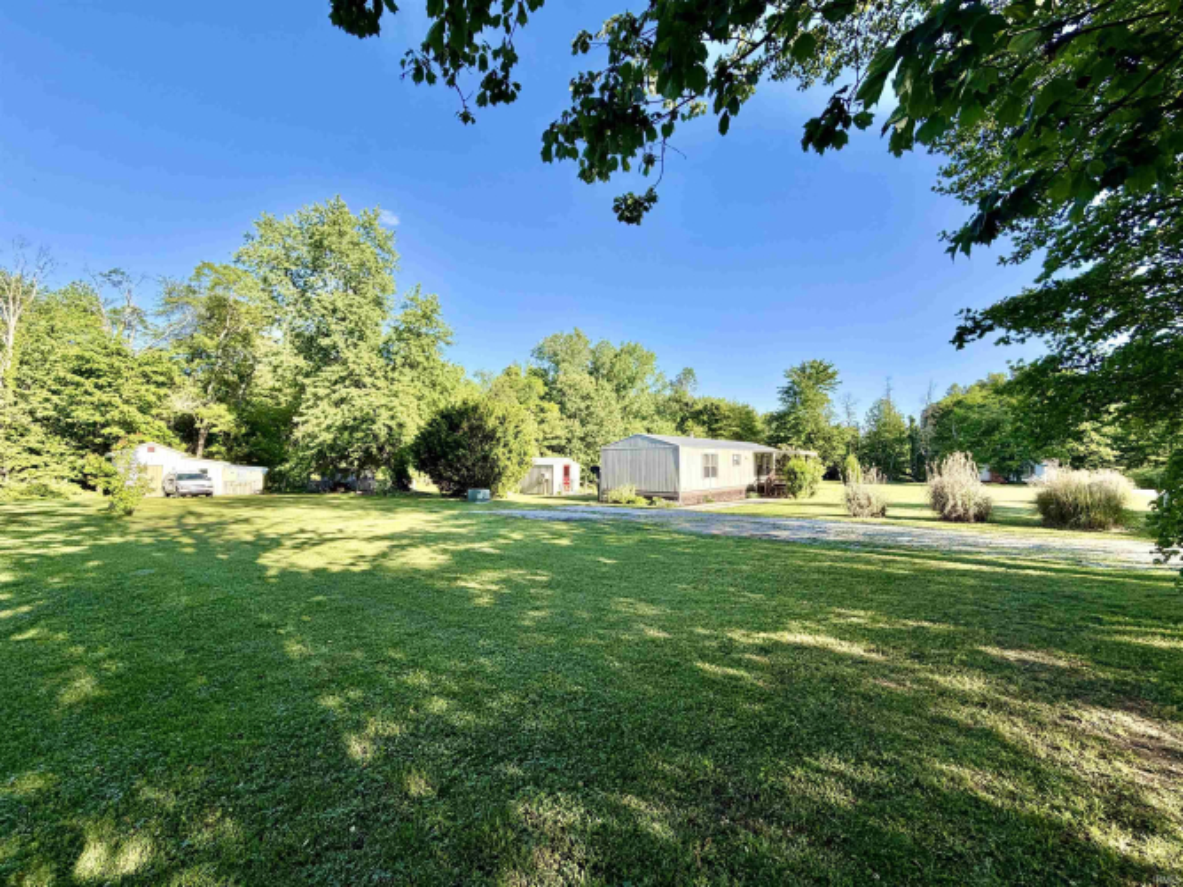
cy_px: 444
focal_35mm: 14
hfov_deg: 102.1
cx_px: 592
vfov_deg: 85.7
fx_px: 478
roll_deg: +0.3
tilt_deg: +1.8
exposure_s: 1/726
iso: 40
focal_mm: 2.22
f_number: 2.2
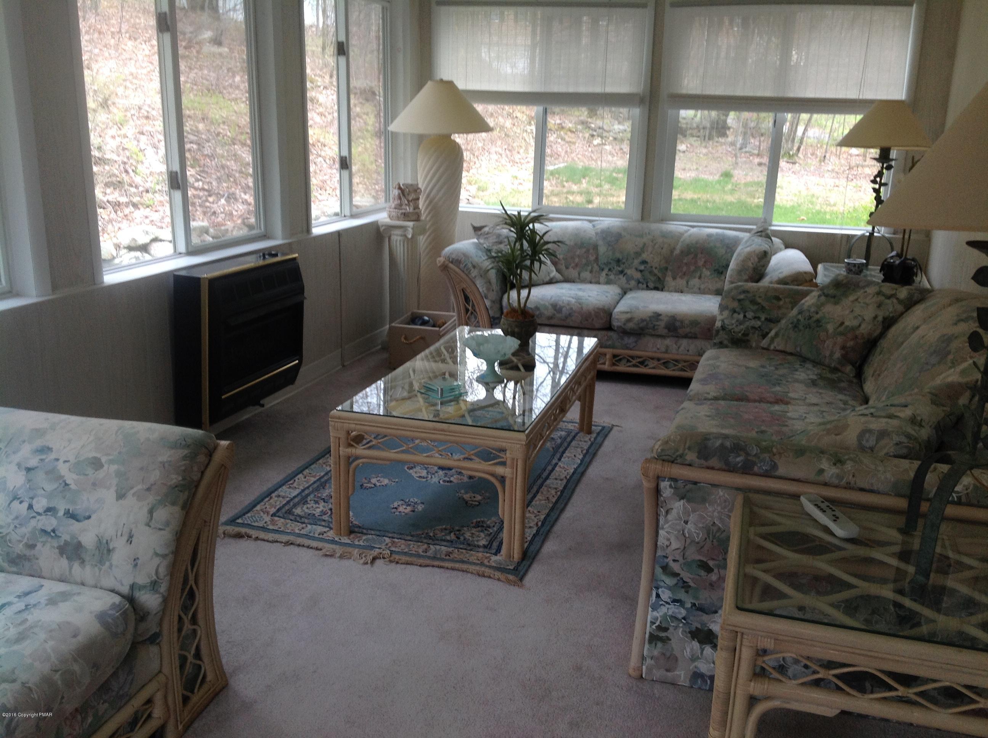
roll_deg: +0.2
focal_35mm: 35
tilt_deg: -15.2
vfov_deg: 40.6
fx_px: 997
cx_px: 494
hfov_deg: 52.7
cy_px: 369
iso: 50
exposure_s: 1/139
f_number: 2.4
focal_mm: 4.28
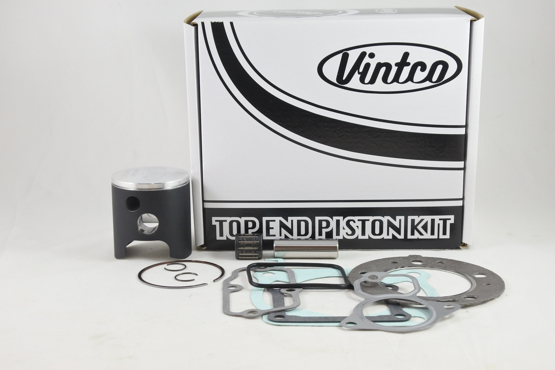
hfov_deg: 36.9
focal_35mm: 54
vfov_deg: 25.1
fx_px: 833
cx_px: 278
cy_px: 185
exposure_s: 1/125
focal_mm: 20.1
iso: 720
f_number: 4.8
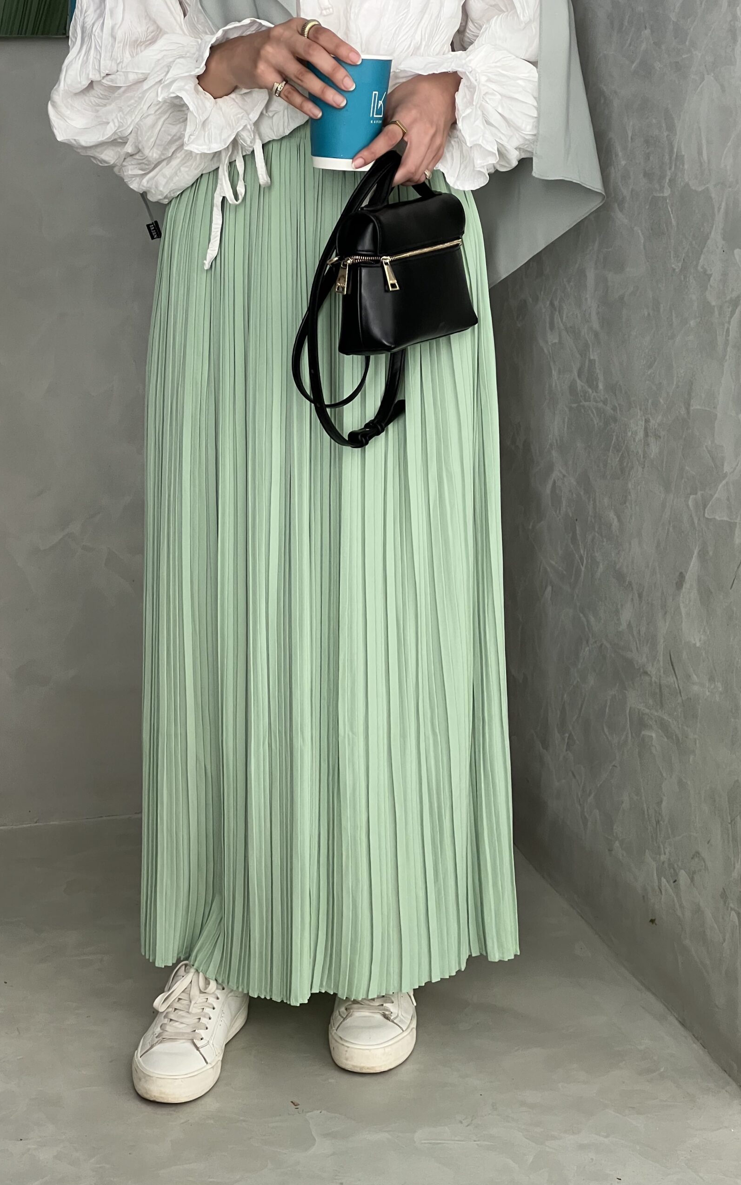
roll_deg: -0.3
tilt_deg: -14.9
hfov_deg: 15.9
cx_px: 354
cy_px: 594
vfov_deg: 25.2
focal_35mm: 82
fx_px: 2649
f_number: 2.8
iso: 200
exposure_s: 1/77
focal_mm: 9
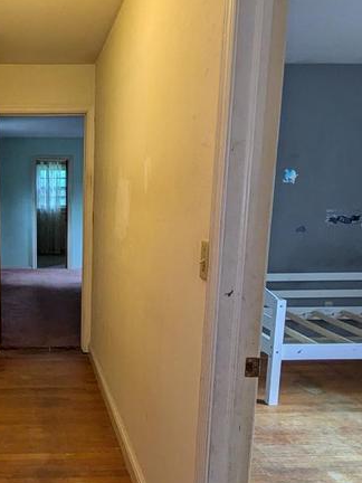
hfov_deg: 38.3
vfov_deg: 52.4
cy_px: 278
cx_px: 46
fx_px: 488
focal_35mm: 35
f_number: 2.2
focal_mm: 1.83
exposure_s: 1/60
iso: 194
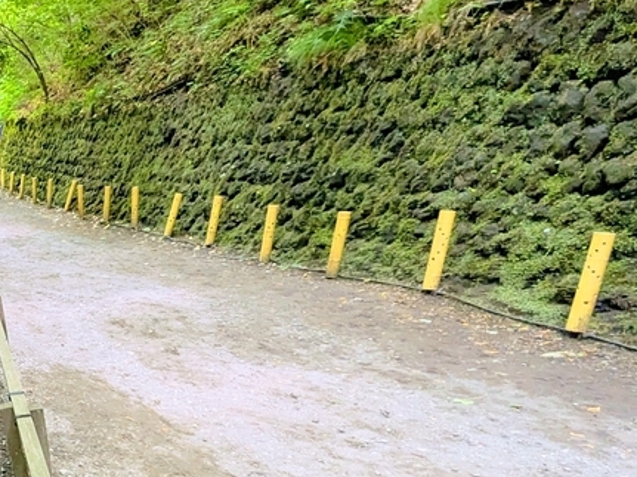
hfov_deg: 37.1
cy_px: 351
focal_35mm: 39
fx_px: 717
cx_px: -120
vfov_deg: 36.1
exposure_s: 1/120
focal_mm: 1.83
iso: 134
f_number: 2.2
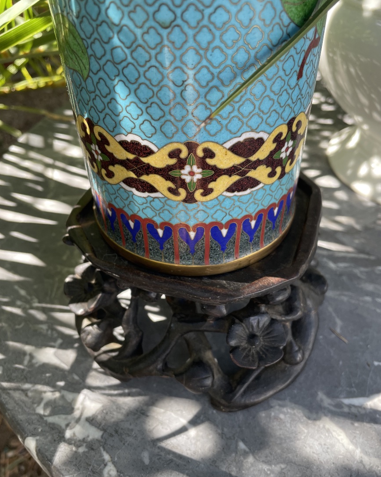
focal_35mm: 28
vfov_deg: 62.2
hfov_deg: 51.5
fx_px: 395
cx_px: 191
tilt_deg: -42.5
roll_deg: -2.0
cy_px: 241
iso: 32
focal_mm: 4.2
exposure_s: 1/225
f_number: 1.6
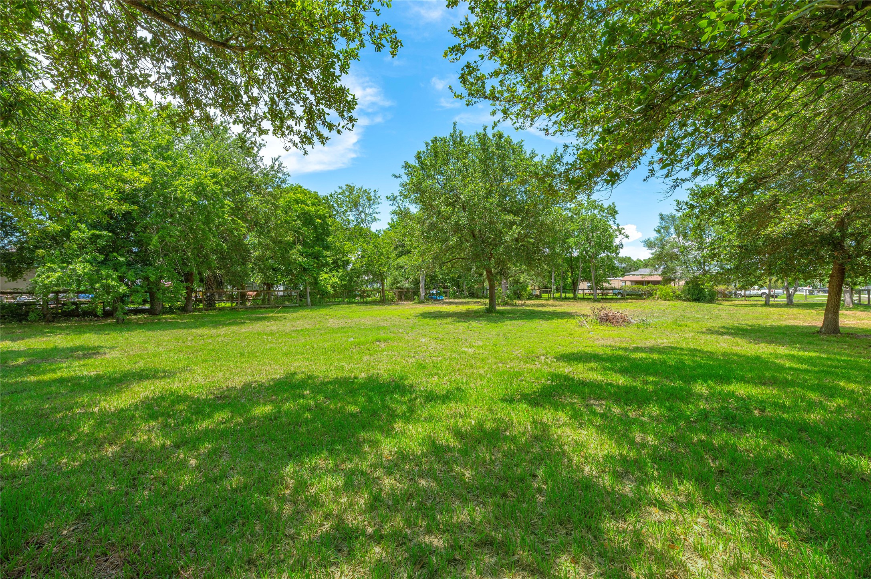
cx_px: 436
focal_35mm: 16
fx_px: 387
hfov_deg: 96.8
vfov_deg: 73.7
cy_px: 290
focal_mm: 16
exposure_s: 1/125
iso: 125
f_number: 11
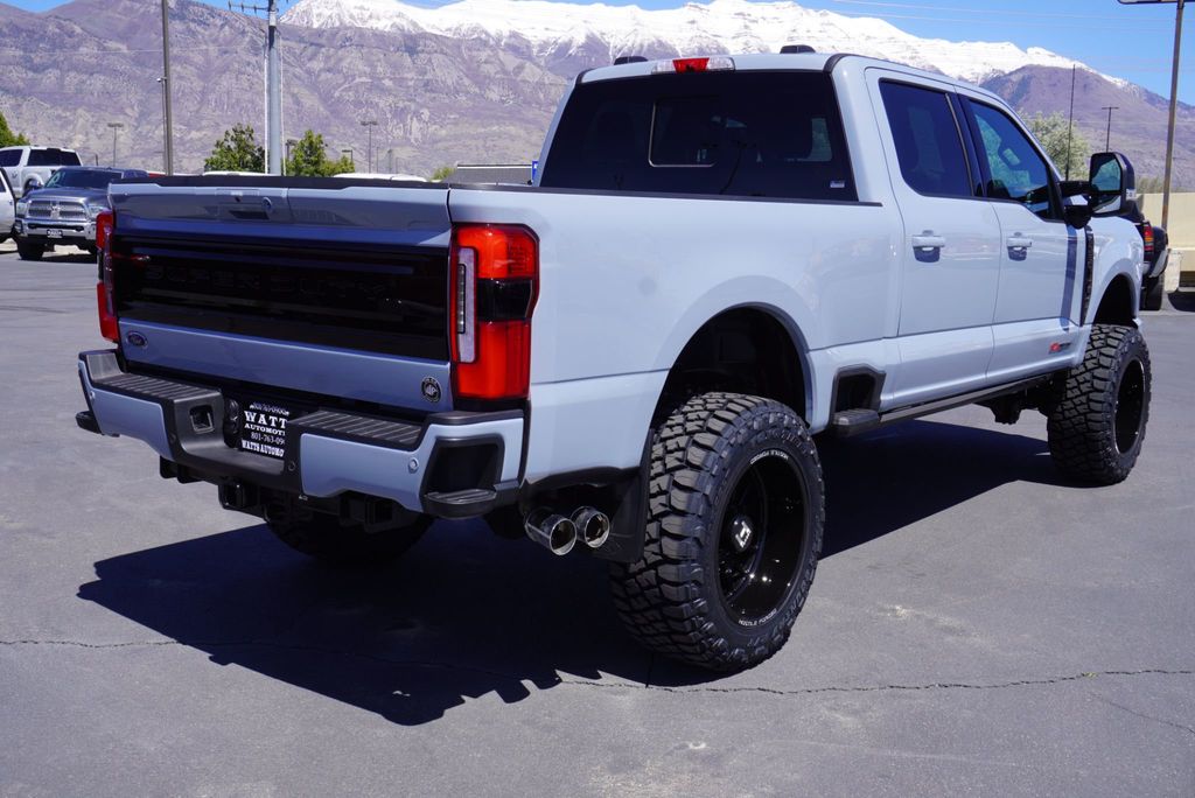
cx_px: 598
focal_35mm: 38
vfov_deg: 35.5
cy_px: 399
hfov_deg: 51.3
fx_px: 1245
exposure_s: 1/125
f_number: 10
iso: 100
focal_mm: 25
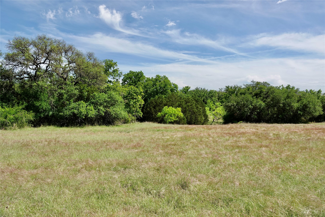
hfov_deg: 63.7
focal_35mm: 29
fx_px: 262
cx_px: 162
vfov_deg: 45.0
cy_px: 108
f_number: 4
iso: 100
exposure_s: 1/800
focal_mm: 10.59
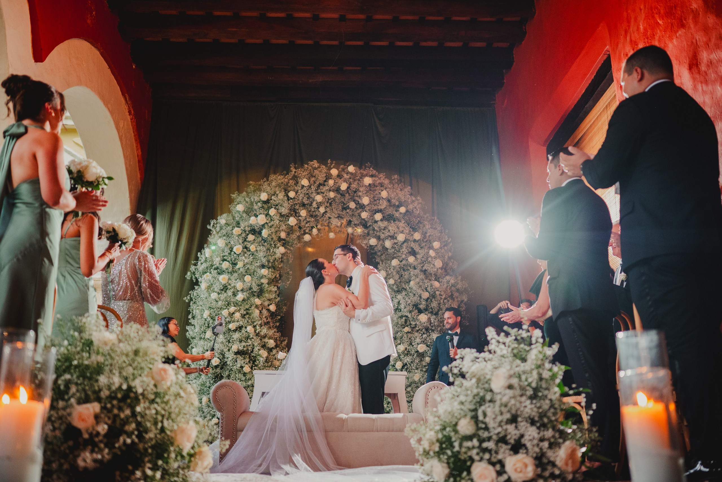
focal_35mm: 36
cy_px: 241
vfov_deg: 36.9
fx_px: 721
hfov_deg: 53.2
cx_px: 361
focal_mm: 35
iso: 2500
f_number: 1.8
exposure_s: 1/160
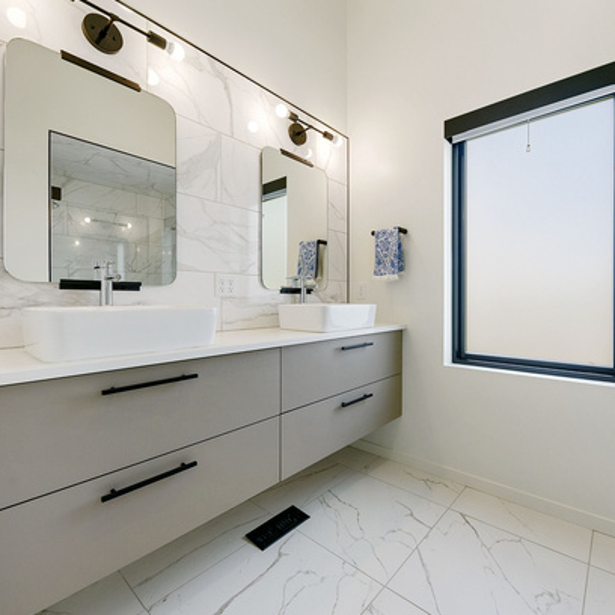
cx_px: 359
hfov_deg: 86.7
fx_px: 322
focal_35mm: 16
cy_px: 299
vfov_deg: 87.4
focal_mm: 12
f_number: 8
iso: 64
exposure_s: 1/25
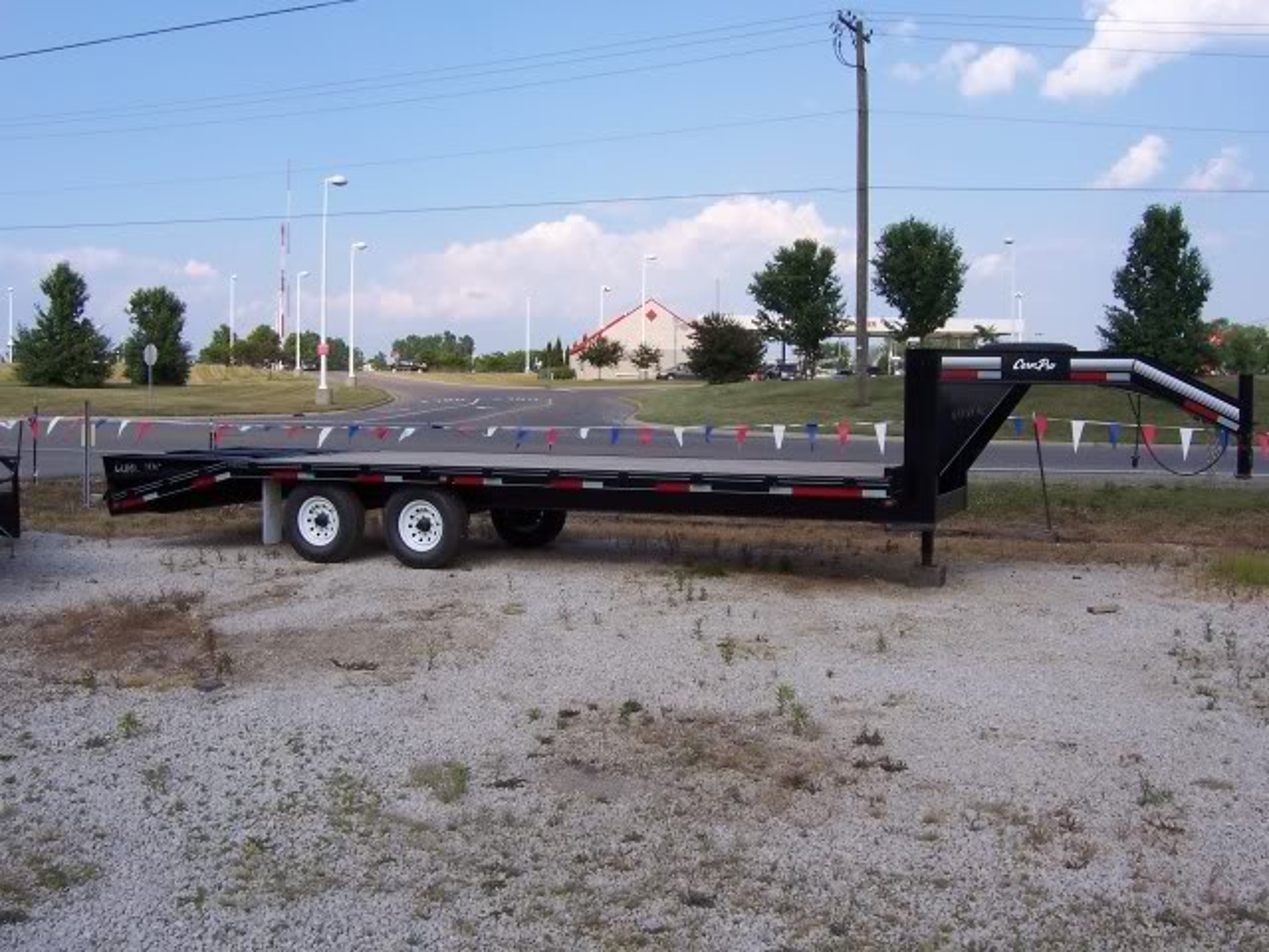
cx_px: 634
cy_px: 476
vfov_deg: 39.7
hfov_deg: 51.4
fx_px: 1320
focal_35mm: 36
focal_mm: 6
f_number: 4.8
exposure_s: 1/350
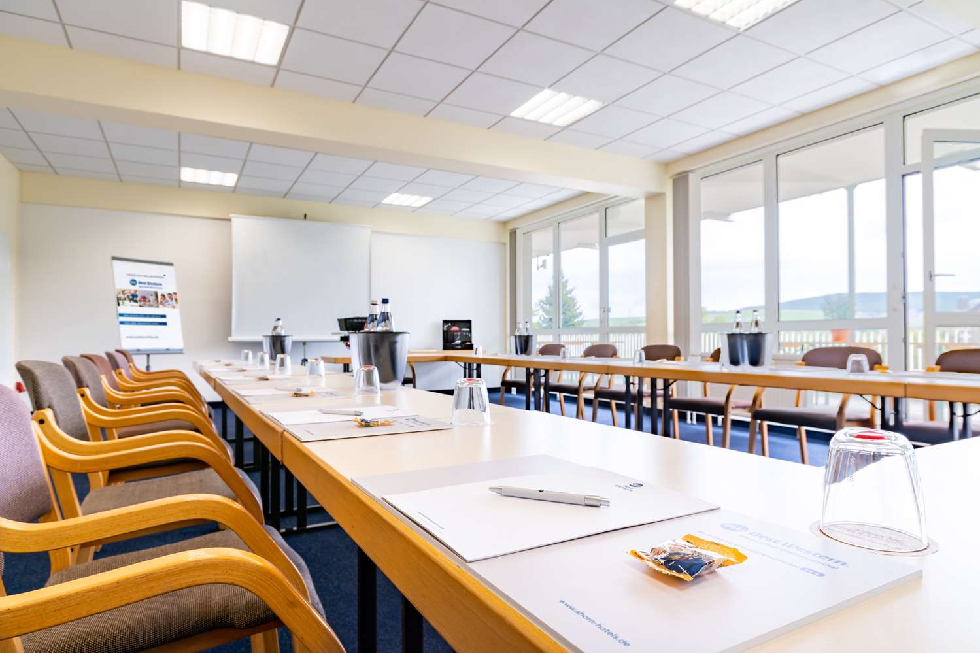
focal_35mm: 20
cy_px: 326
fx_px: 544
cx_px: 490
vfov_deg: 61.9
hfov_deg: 84.0
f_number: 8
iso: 100
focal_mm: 20
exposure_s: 1/80
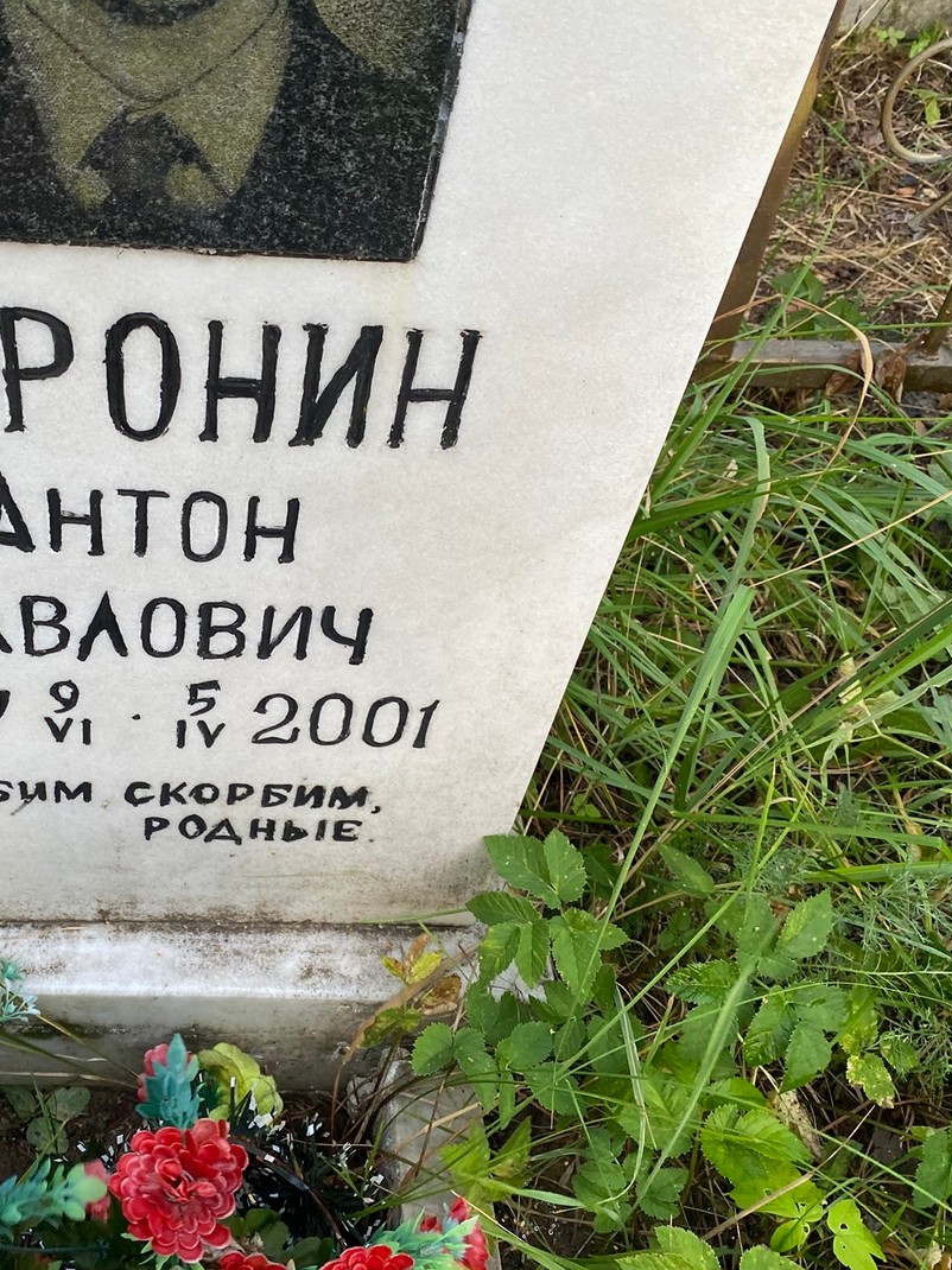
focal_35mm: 35
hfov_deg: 40.0
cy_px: 630
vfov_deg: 52.6
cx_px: 285
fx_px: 1284
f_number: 1.8
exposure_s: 1/121
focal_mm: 4.25
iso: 100
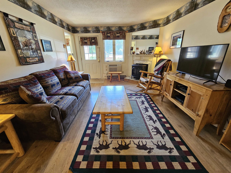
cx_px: 116
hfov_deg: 106.2
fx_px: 87
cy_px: 86
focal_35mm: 13
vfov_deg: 89.9
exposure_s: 1/40
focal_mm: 2.2
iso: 320
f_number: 2.2
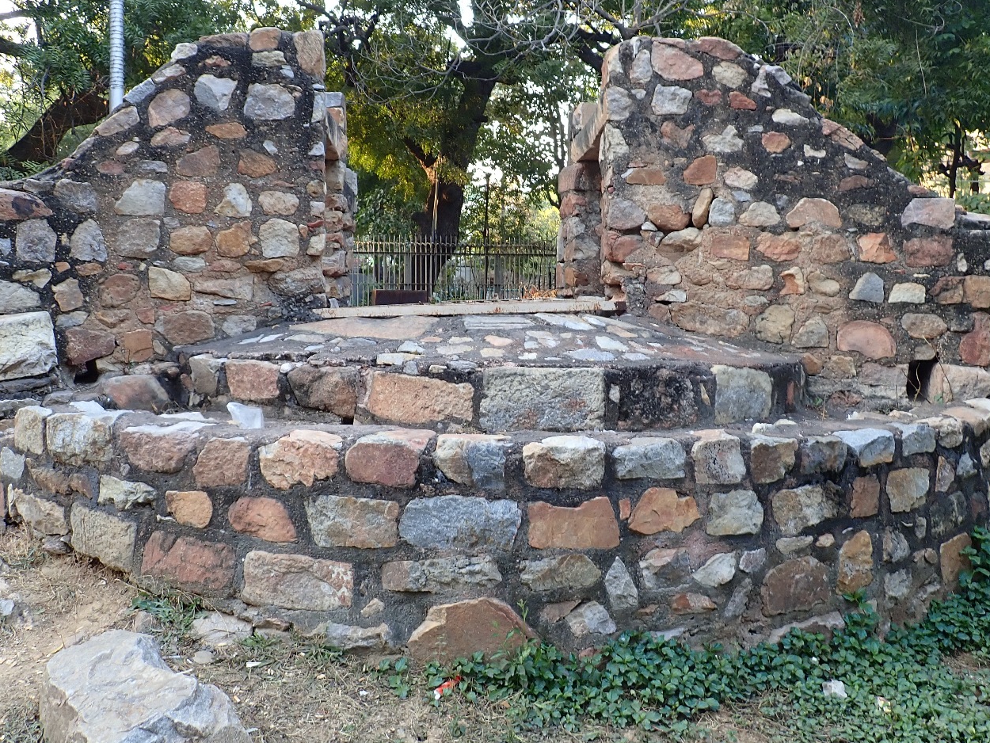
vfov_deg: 46.6
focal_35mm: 30
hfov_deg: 60.0
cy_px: 302
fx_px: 858
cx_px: 492
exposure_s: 1/30
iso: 100
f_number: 2.8
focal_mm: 4.5
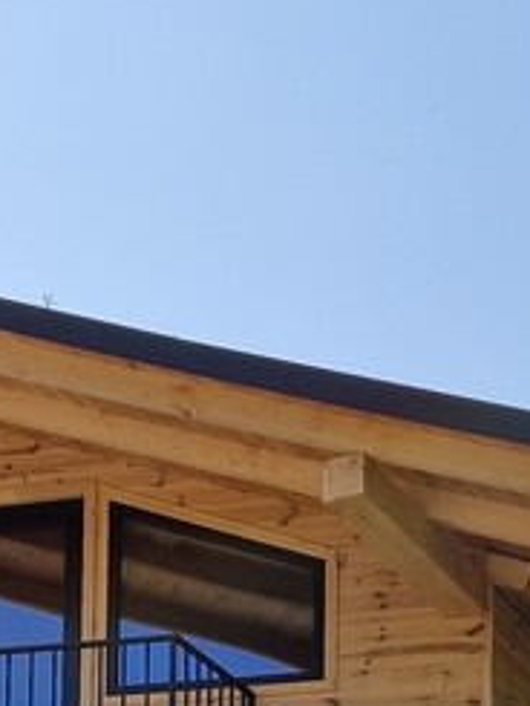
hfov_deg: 15.2
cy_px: 1184
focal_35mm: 96
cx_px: 12
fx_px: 1958
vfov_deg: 17.4
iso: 50
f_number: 1.8
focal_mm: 5.4
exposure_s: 1/1480
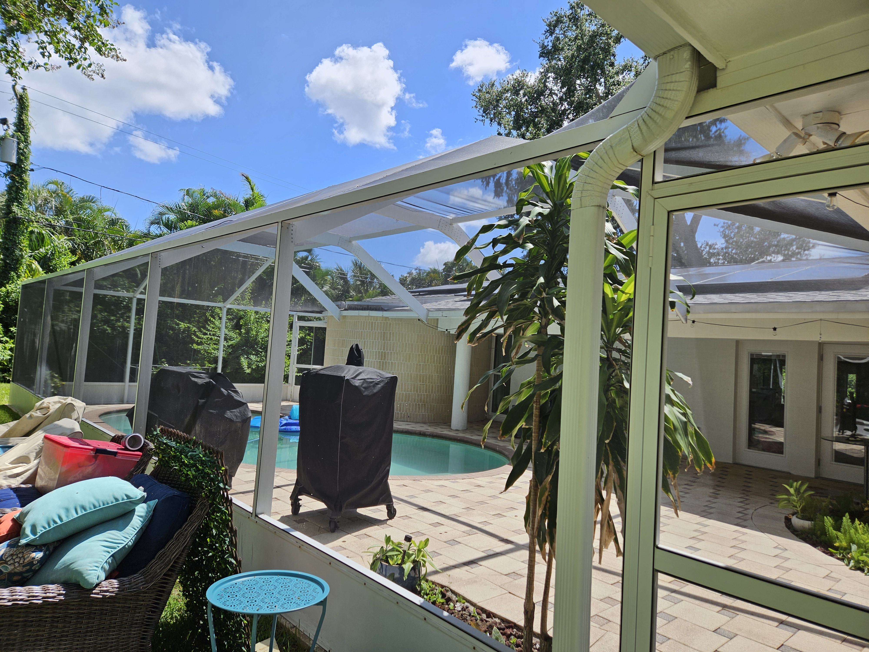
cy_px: 326
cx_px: 434
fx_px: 577
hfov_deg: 73.9
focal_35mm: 23
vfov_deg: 58.9
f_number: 1.8
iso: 25
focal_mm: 5.4
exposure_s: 1/1008
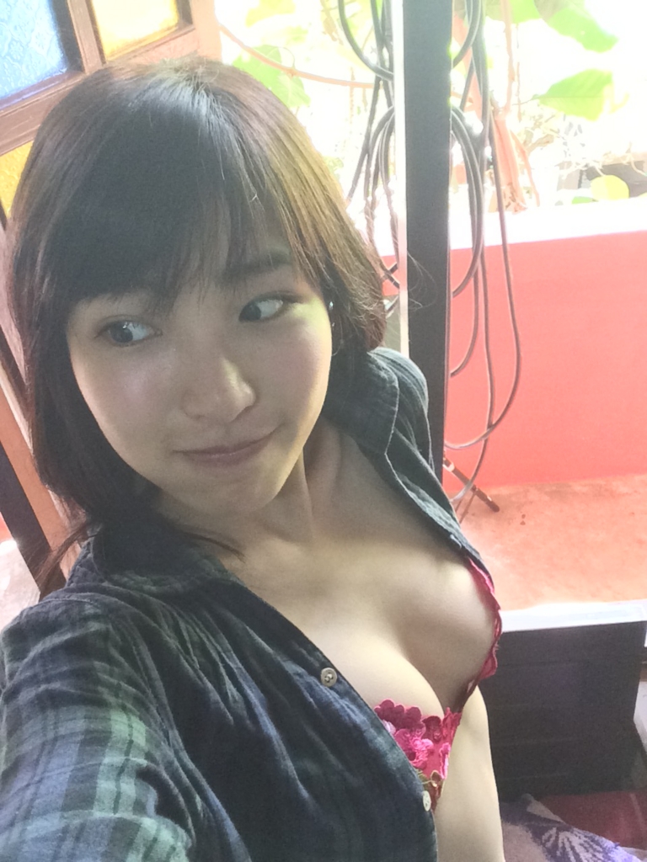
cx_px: 324
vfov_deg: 58.4
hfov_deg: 45.4
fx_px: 773
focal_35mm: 31
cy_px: 431
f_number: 2.4
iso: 400
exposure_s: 1/33
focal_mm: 2.15
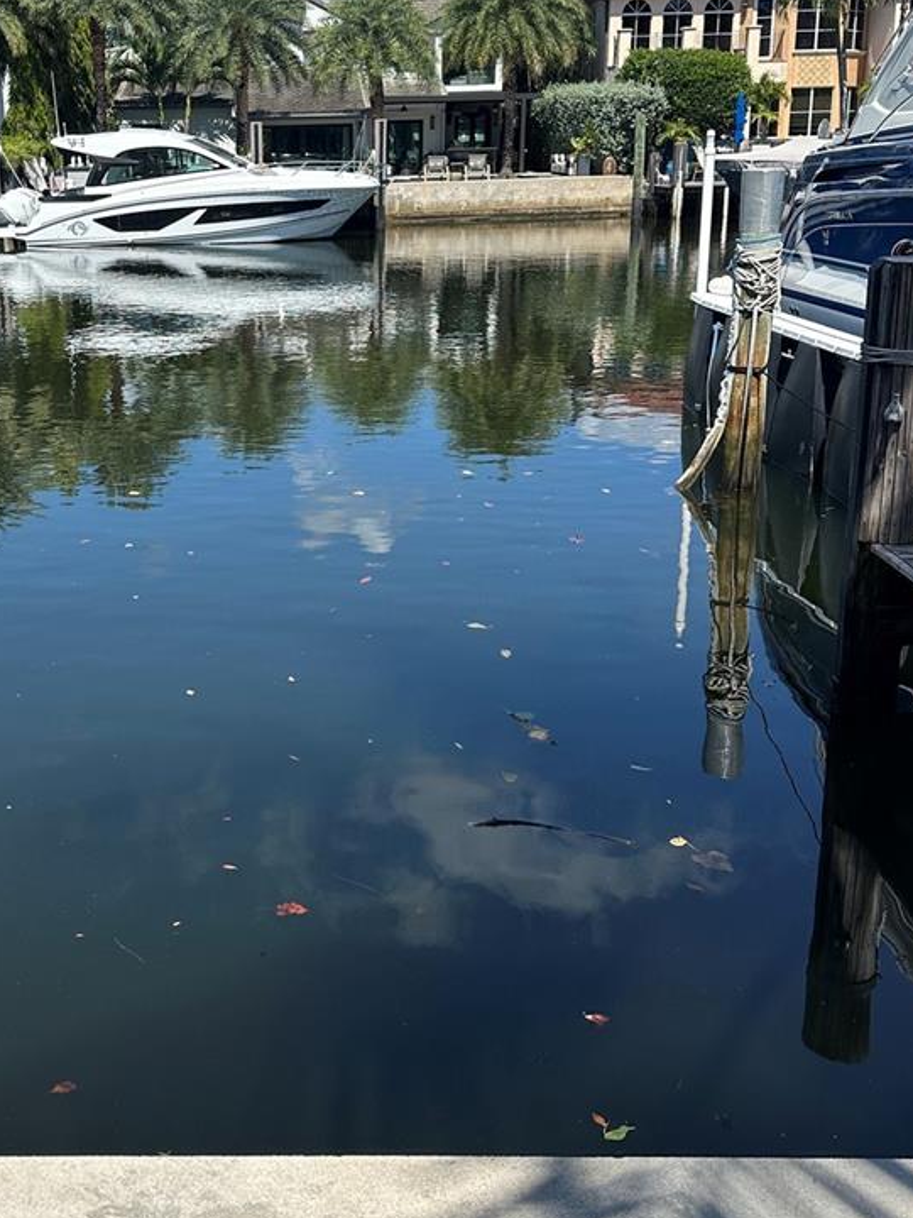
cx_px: 264
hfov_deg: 35.4
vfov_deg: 46.6
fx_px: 1407
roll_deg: -0.2
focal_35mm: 40
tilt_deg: -15.0
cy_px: 511
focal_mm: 6.86
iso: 80
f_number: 1.78
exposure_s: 1/4184
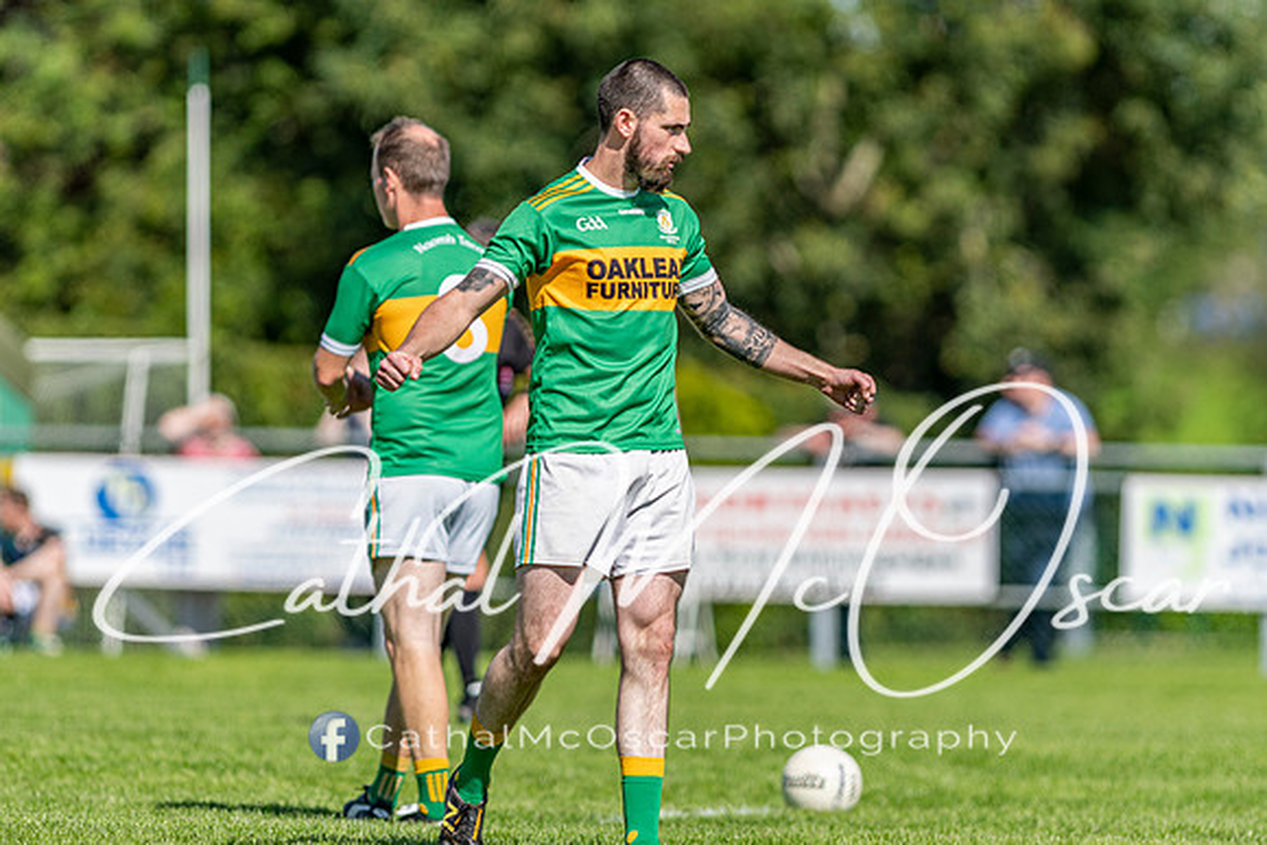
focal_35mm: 450
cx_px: 634
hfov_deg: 4.6
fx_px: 15840
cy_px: 422
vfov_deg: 3.1
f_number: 2.8
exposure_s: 1/2000
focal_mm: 300
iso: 100
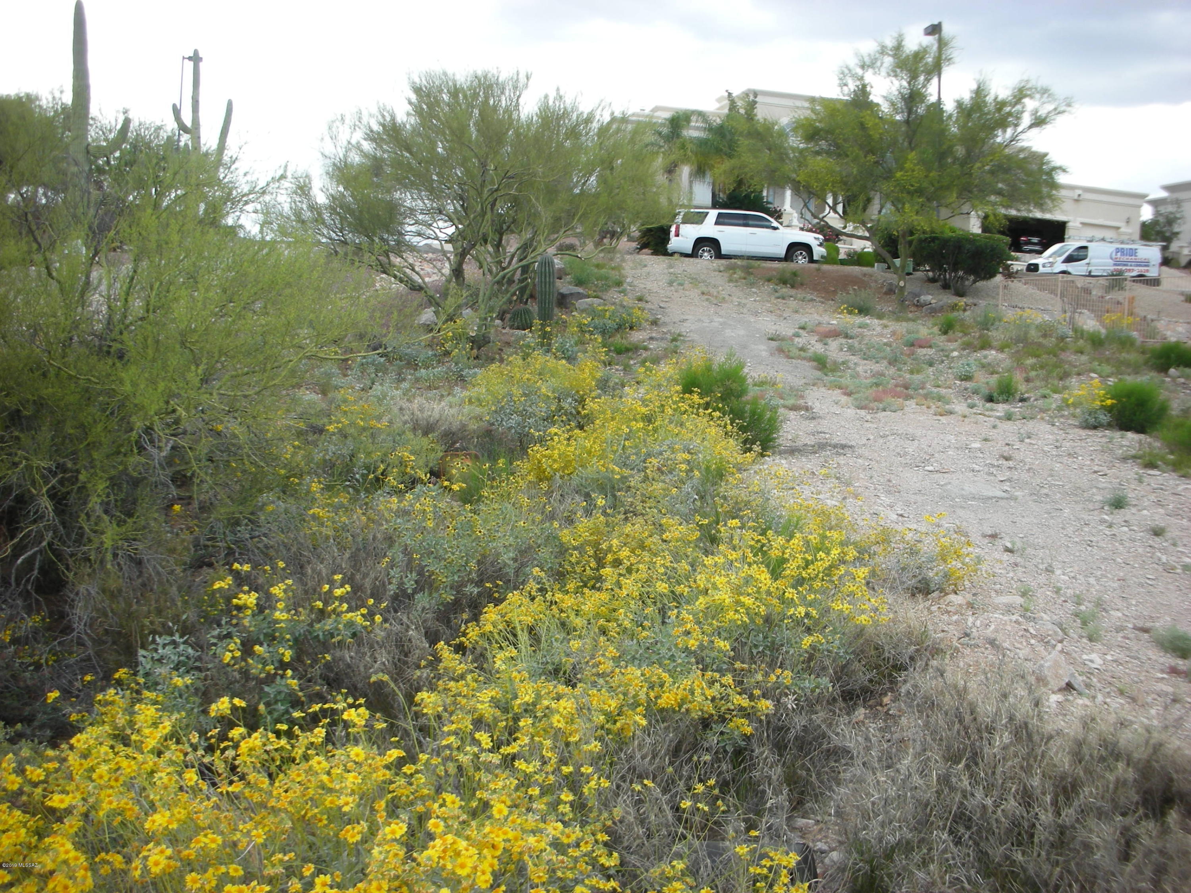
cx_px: 596
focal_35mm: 35
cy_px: 446
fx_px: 1204
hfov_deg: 52.6
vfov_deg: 40.7
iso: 50
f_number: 3
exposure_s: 1/234
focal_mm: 5.8
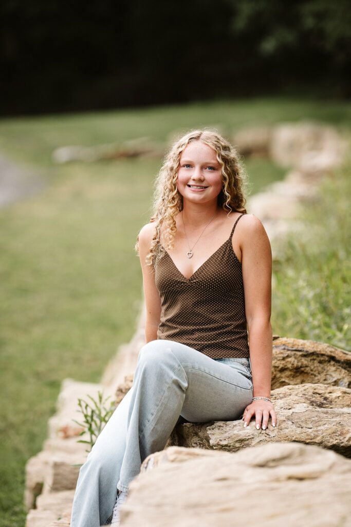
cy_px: 264
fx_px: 2924
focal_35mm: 200
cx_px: 176
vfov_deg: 10.3
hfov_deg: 6.9
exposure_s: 1/500
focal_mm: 200
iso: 320
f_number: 4
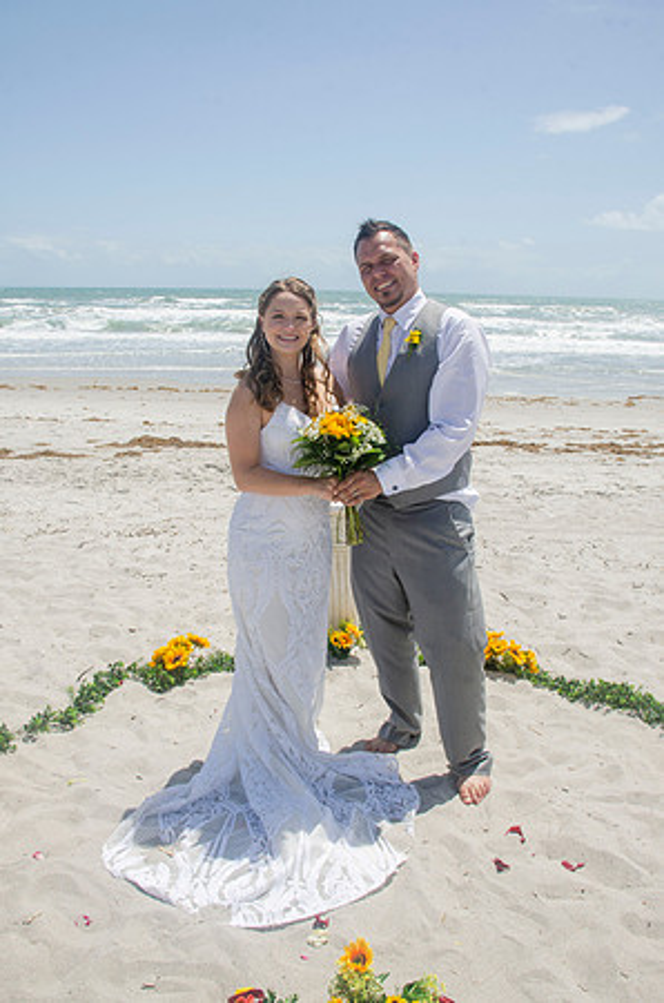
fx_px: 834
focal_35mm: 30
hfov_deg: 43.4
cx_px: 332
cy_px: 502
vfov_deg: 62.0
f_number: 11
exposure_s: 1/250
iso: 100
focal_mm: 20
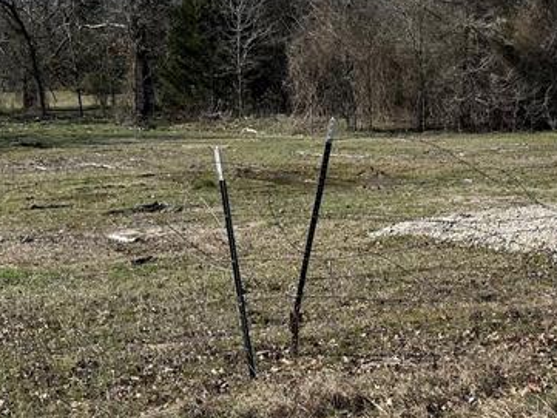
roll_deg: +0.3
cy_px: 253
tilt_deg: -8.9
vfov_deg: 21.6
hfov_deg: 27.5
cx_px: 503
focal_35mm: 68
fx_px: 1095
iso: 80
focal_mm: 6.86
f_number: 1.78
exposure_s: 1/4545
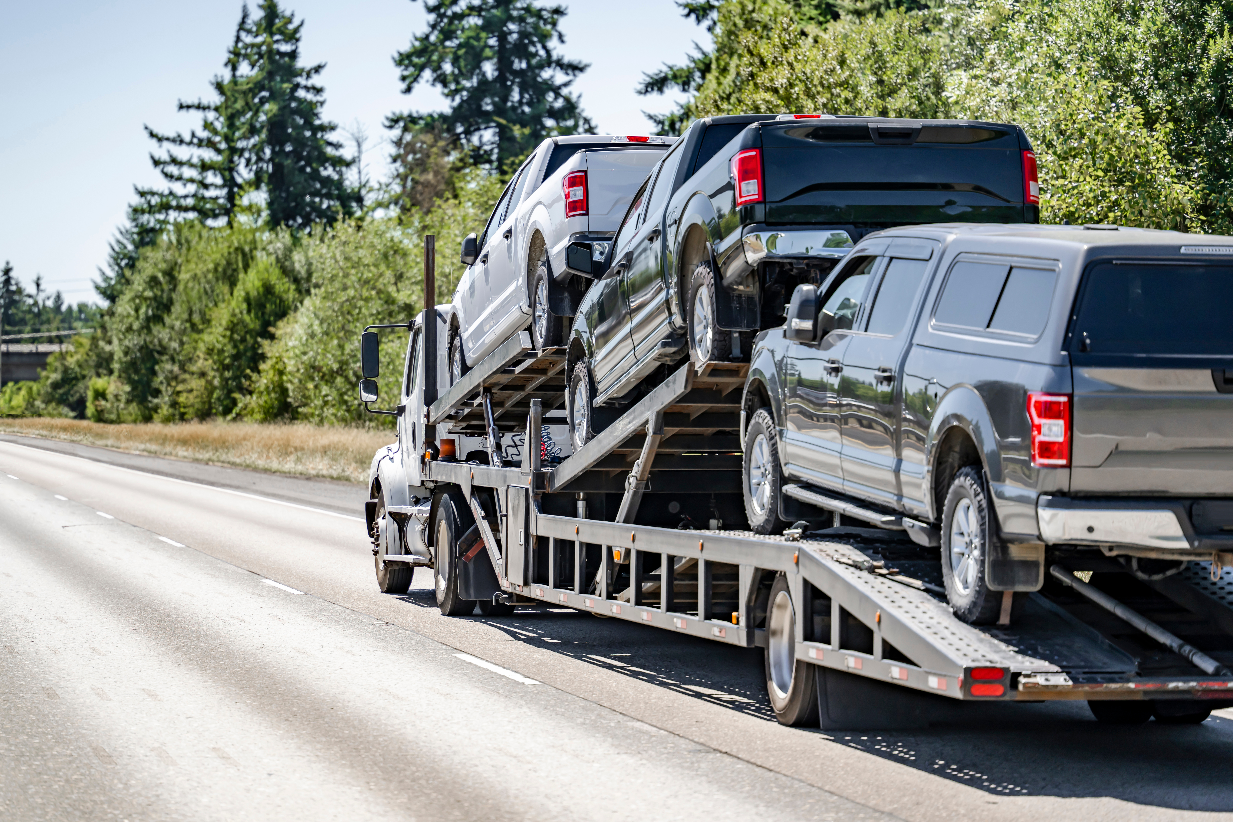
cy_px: 411
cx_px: 616
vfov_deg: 13.0
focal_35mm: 105
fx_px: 3596
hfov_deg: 19.5
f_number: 2.8
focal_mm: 105
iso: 100
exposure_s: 1/2500
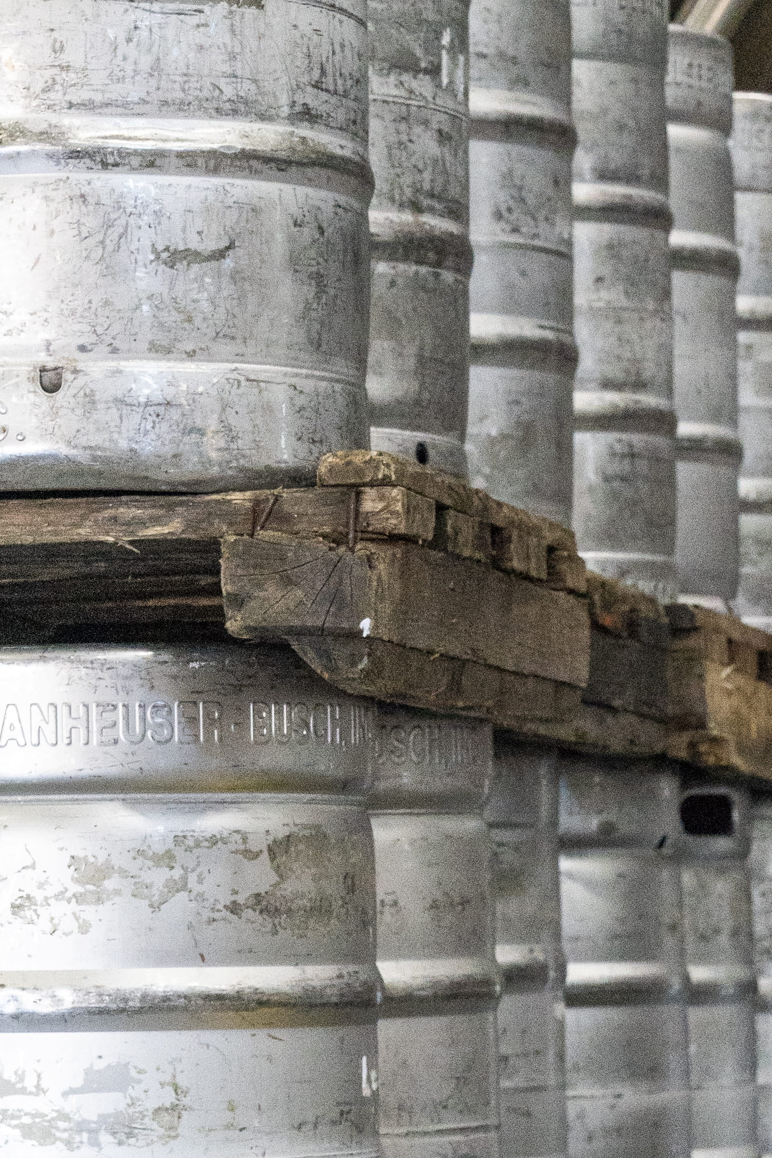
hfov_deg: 8.0
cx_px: -113
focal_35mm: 171
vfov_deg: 11.9
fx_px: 5500
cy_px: 1119
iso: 3200
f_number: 6.3
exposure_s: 1/80
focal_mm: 48
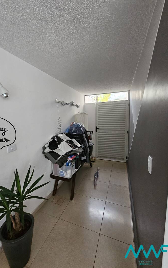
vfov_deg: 105.3
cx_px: 73
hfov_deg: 78.2
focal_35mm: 14
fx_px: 103
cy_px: 132
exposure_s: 1/30
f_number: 2.2
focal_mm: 2.2
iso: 500
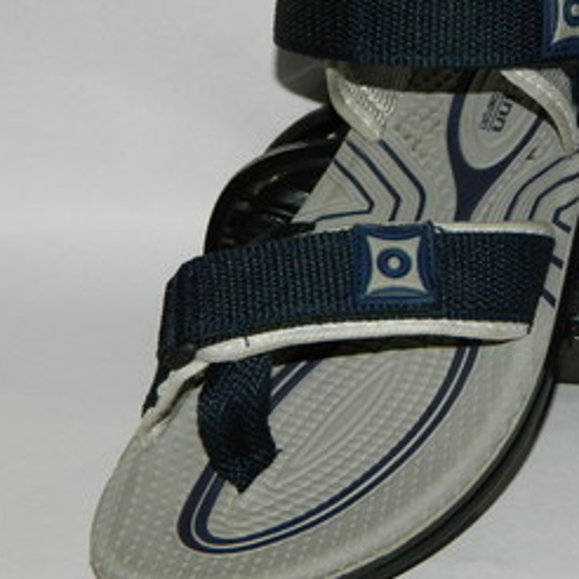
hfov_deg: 13.7
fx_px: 2384
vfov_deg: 13.8
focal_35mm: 126
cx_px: 539
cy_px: 215
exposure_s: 1/50
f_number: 4
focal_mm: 12.6
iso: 200
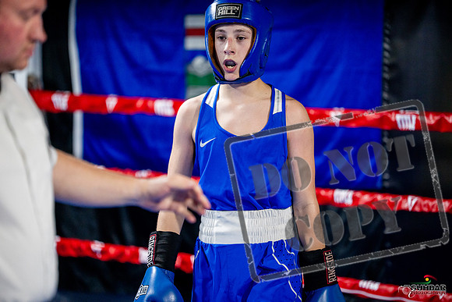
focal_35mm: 150
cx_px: 226
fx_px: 1884
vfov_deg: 9.2
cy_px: 151
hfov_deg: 13.7
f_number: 2
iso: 4000
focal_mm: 150
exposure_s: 1/1000
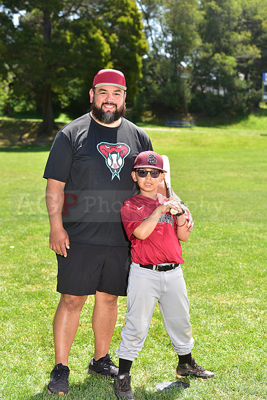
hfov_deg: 19.5
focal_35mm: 70
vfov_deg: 28.8
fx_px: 778
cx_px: 134
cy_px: 200
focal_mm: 70
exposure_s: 1/200
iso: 80
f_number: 5
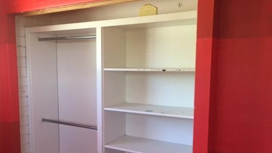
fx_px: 267
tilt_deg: -4.2
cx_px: 116
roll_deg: -1.6
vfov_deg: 31.8
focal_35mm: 37
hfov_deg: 53.8
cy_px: 98
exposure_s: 1/30
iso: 40
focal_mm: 4.15
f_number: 2.2
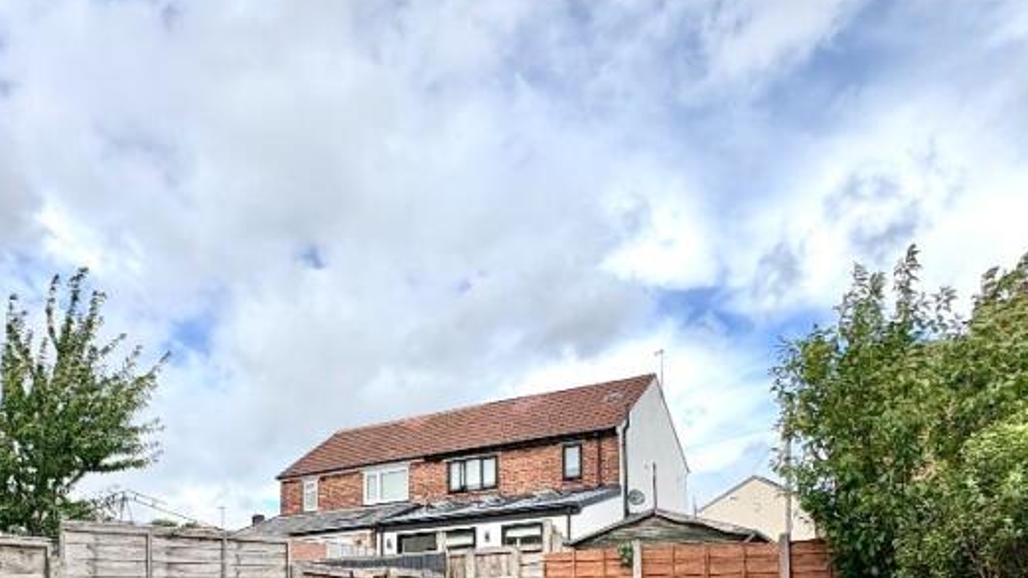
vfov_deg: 35.1
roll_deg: -0.1
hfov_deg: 63.4
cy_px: 586
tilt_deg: +4.1
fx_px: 818
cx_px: 389
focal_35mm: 30
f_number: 2.2
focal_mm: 2.22
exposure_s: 1/1236
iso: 50
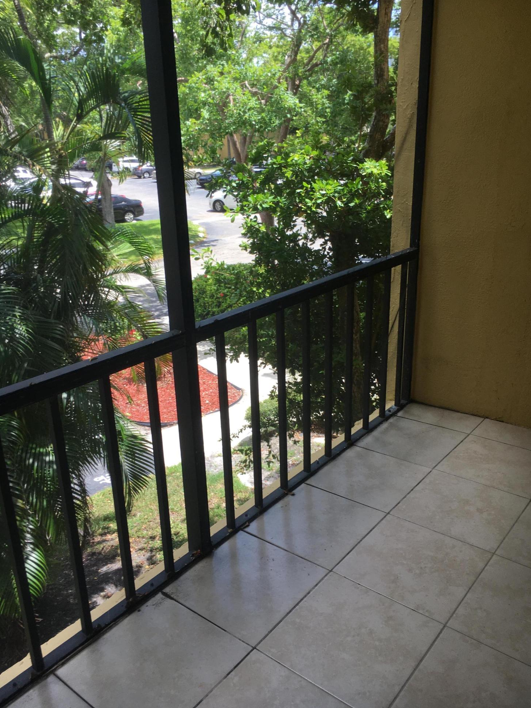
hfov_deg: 46.8
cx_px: 268
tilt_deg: -17.1
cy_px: 349
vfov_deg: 60.0
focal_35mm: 30
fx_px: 614
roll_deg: +2.5
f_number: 2.2
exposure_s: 1/260
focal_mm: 4.15
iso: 25
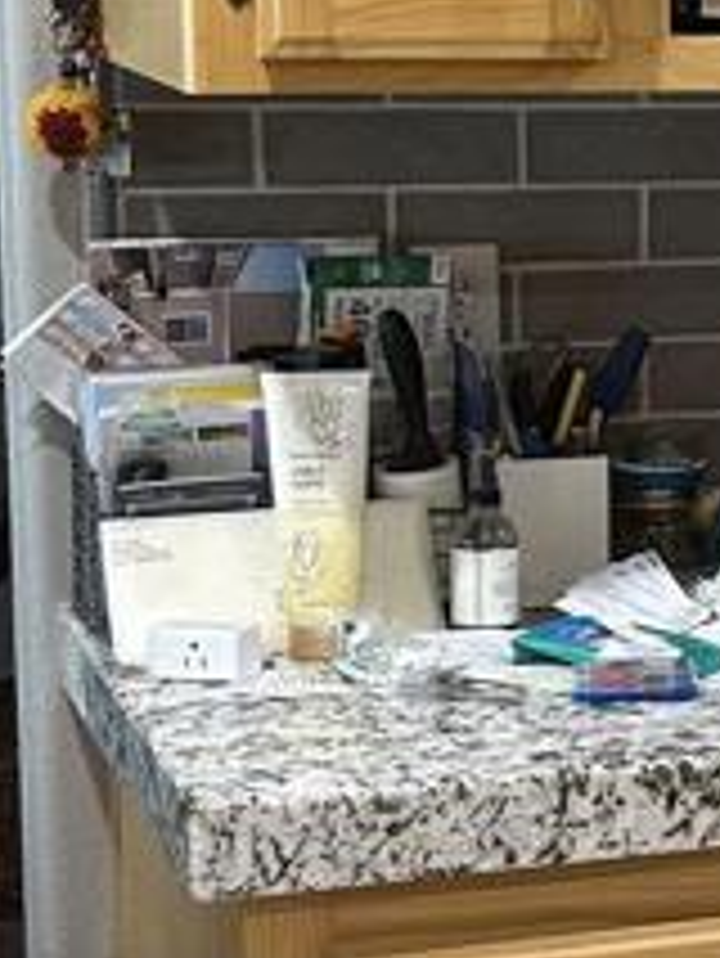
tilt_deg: -9.7
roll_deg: -0.9
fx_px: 3463
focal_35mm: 125
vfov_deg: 15.8
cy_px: 459
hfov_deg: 11.1
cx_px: 1292
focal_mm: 5.7
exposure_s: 1/60
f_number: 1.5
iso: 125
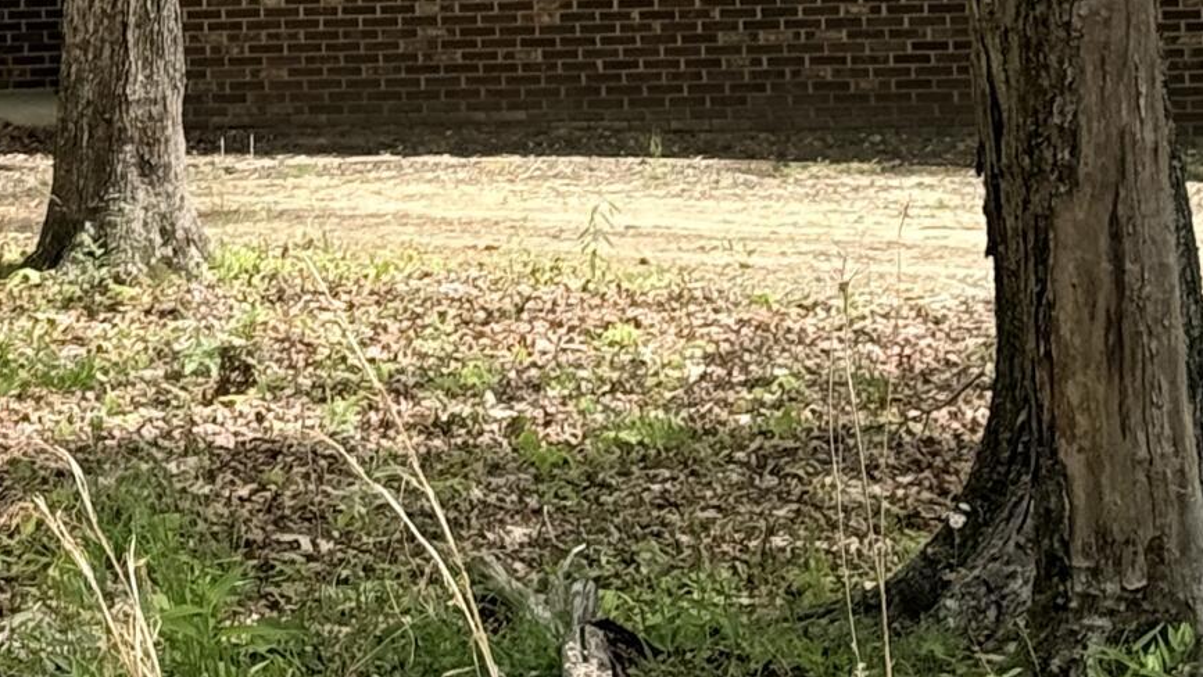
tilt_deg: +2.7
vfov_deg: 6.5
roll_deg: +3.2
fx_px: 5775
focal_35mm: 181
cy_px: -713
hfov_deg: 11.5
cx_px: -486
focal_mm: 6.76
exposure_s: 1/1203
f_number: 1.78
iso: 64
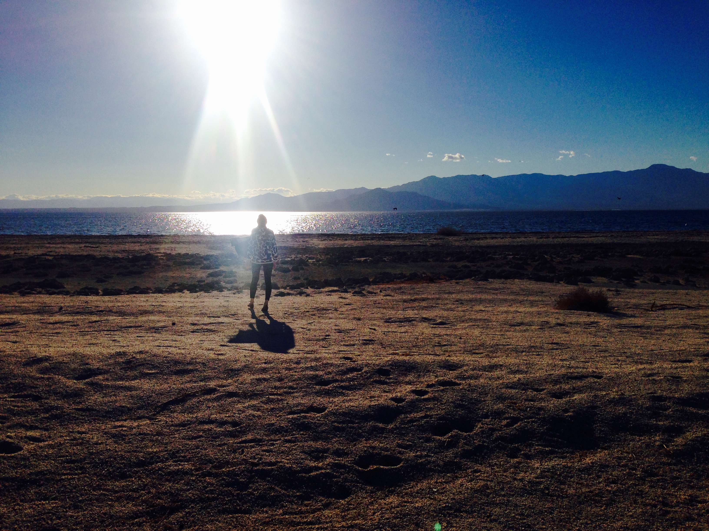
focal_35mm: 33
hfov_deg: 55.4
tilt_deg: -4.3
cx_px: 354
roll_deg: +0.8
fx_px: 676
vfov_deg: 42.9
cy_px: 266
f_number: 2.4
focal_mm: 4.12
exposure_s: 1/9091
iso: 50
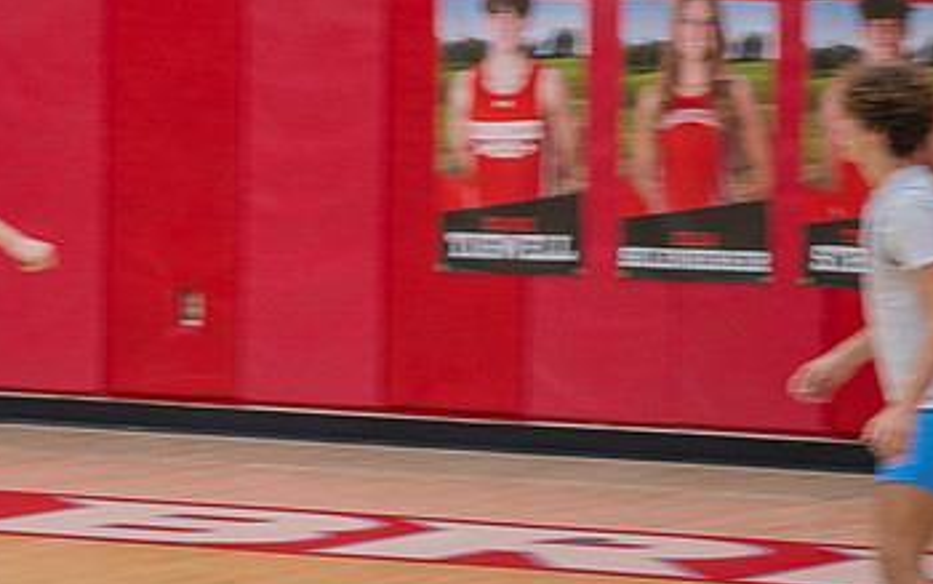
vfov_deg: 4.1
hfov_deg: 6.6
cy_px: 296
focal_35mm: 317
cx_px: 197
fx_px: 8063
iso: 1000
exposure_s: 1/250
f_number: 5.3
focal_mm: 175
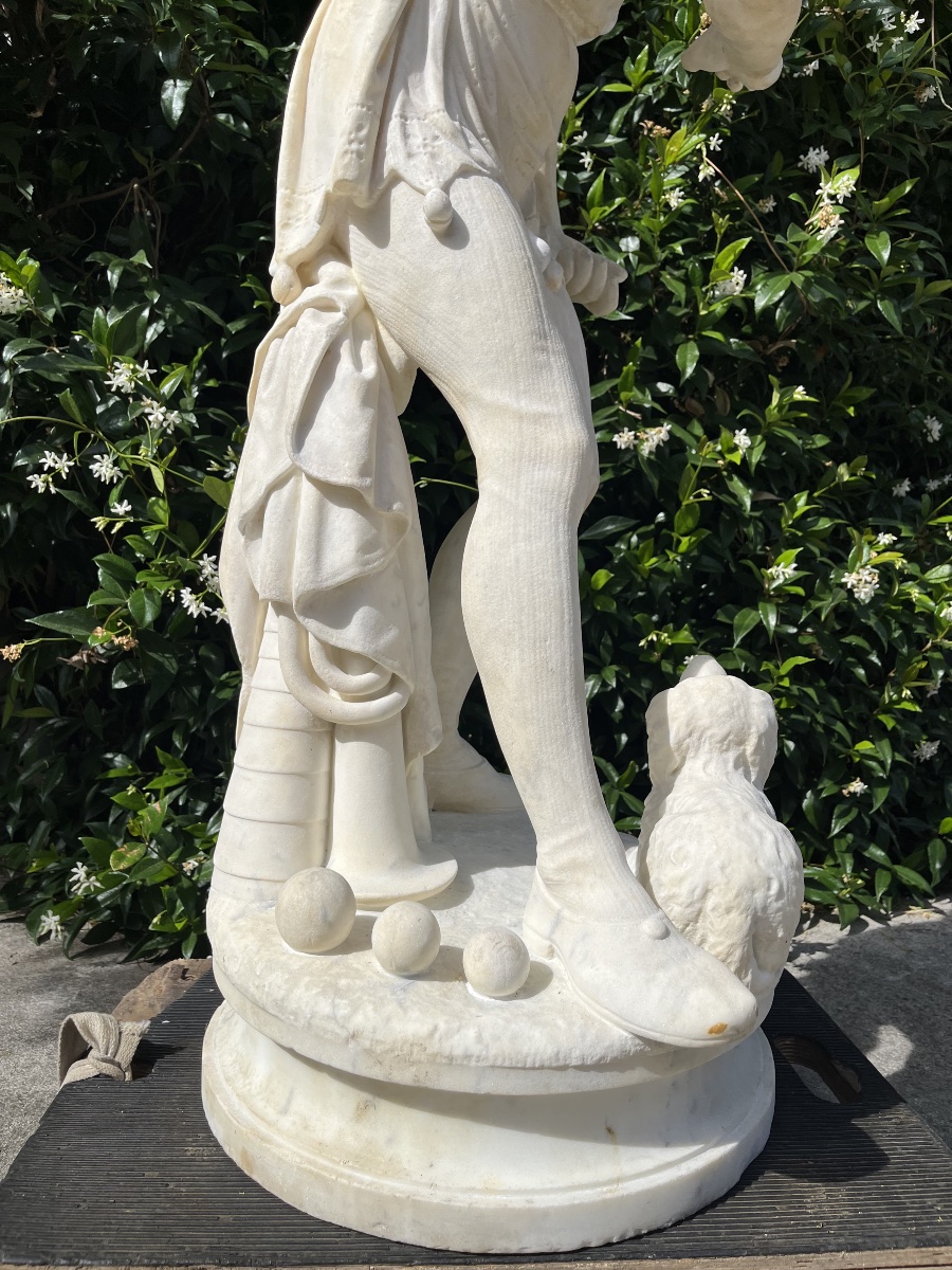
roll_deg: -0.6
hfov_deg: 53.1
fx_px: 953
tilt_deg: -5.1
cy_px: 635
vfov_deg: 67.3
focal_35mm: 26
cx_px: 476
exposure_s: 1/6494
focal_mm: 5.1
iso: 50
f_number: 1.6
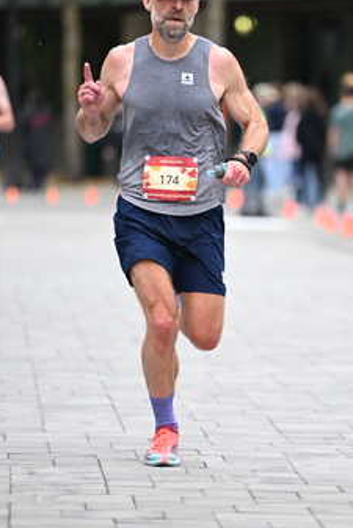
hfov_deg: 4.2
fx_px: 4790
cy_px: 238
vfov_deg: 6.3
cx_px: 235
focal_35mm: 326
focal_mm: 200
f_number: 2.8
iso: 1600
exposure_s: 1/1250
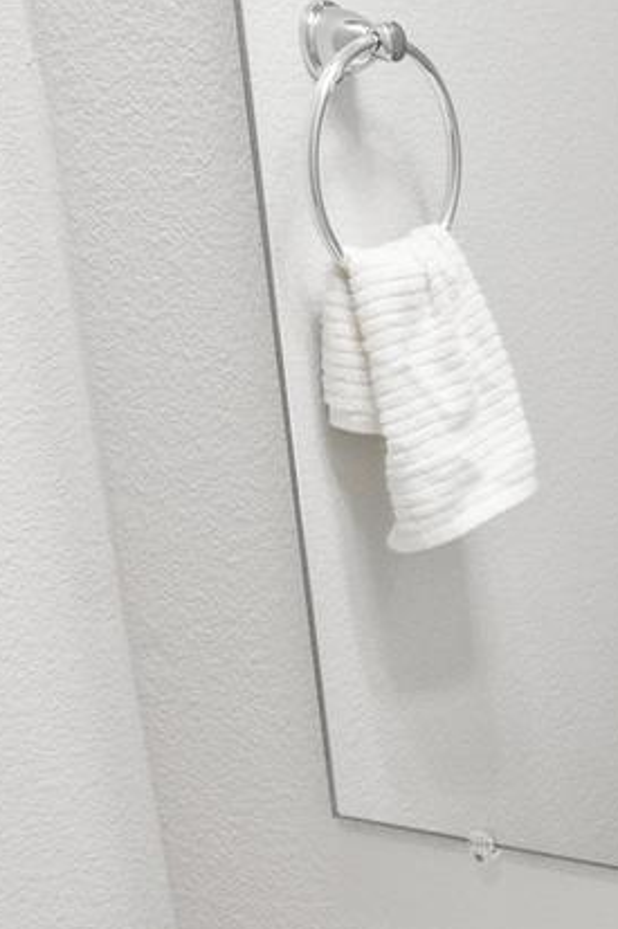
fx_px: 1727
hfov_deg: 18.2
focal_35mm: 67
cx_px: 901
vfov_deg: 29.2
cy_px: 783
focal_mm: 18
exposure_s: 1/160
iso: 2000
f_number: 9
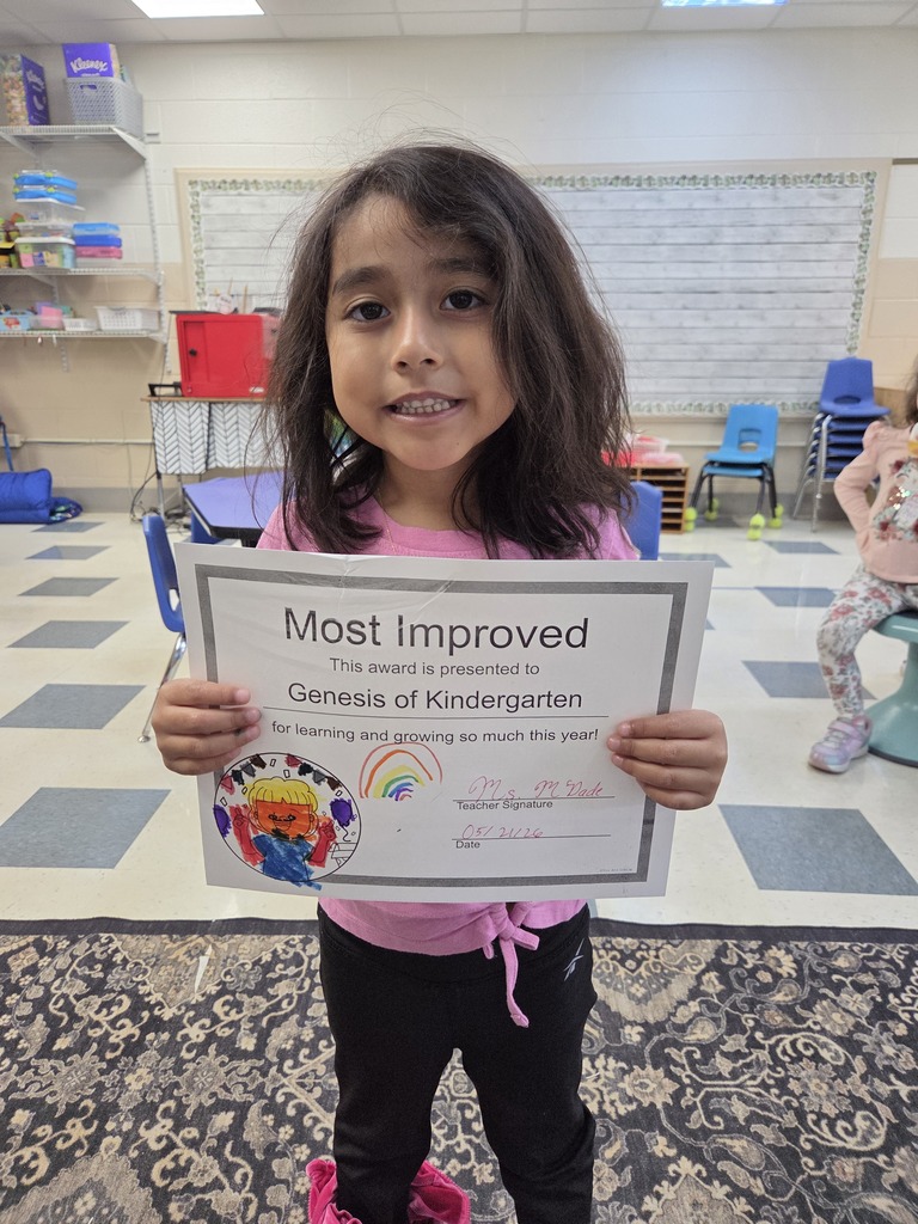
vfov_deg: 73.9
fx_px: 813
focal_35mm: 23
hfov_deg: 58.9
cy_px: 612
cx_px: 459
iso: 125
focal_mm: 5.4
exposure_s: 1/61.3
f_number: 1.8
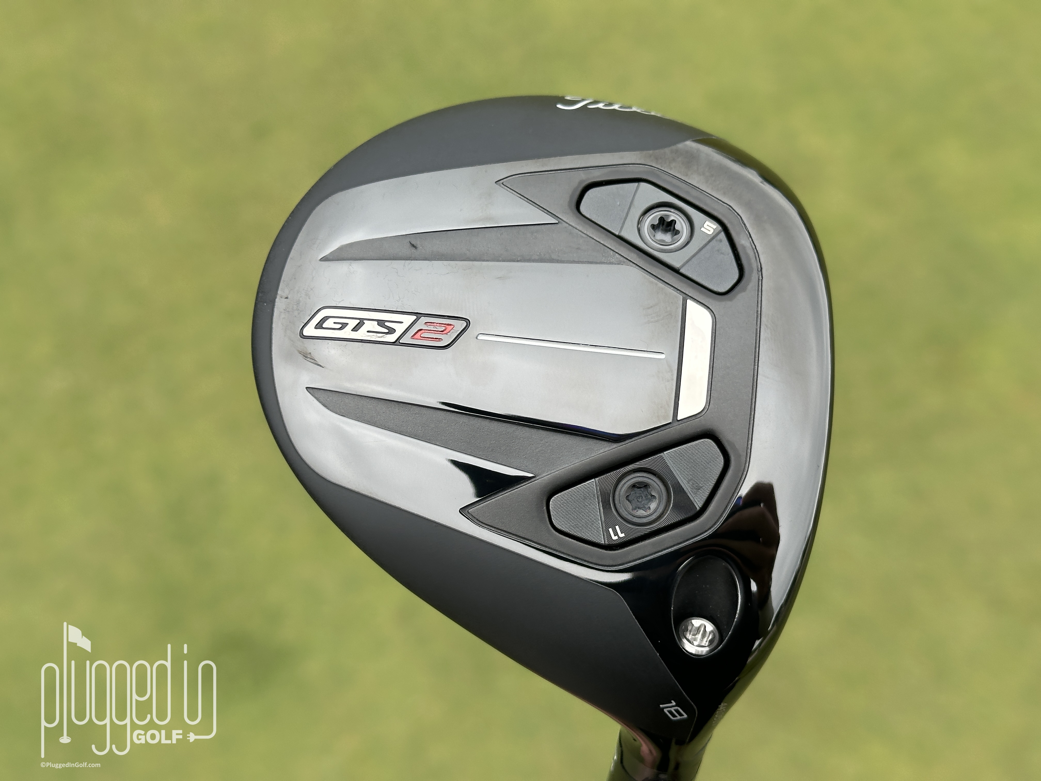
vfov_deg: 30.3
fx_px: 1443
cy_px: 390
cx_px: 520
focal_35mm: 48
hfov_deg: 39.7
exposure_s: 1/252
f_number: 1.78
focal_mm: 6.86
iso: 64
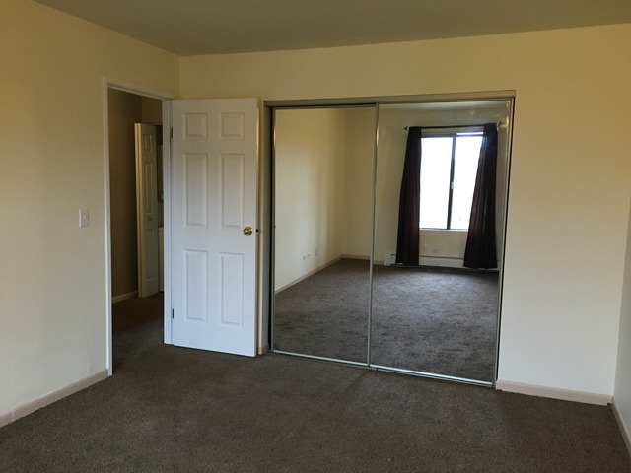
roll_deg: -1.0
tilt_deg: -7.4
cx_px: 316
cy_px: 236
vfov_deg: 48.2
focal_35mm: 29
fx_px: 529
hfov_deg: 61.7
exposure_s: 1/30
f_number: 2.2
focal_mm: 4.15
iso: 125
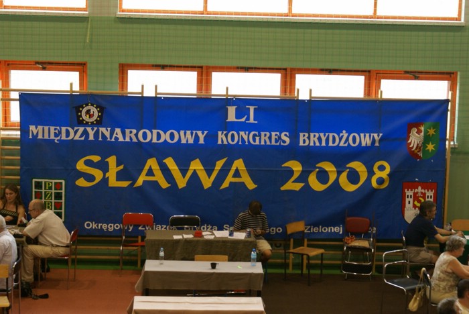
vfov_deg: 13.1
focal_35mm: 105
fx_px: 1369
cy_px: 157
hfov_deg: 19.4
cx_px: 234
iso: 400
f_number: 5.6
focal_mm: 70
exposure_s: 1/40
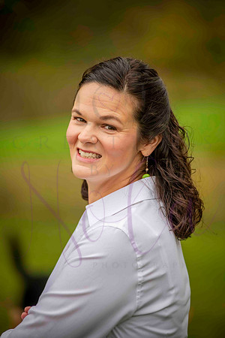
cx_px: 112
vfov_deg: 14.2
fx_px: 1359
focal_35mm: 145
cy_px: 169
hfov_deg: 9.5
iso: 1000
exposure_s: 1/1600
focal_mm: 145
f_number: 4
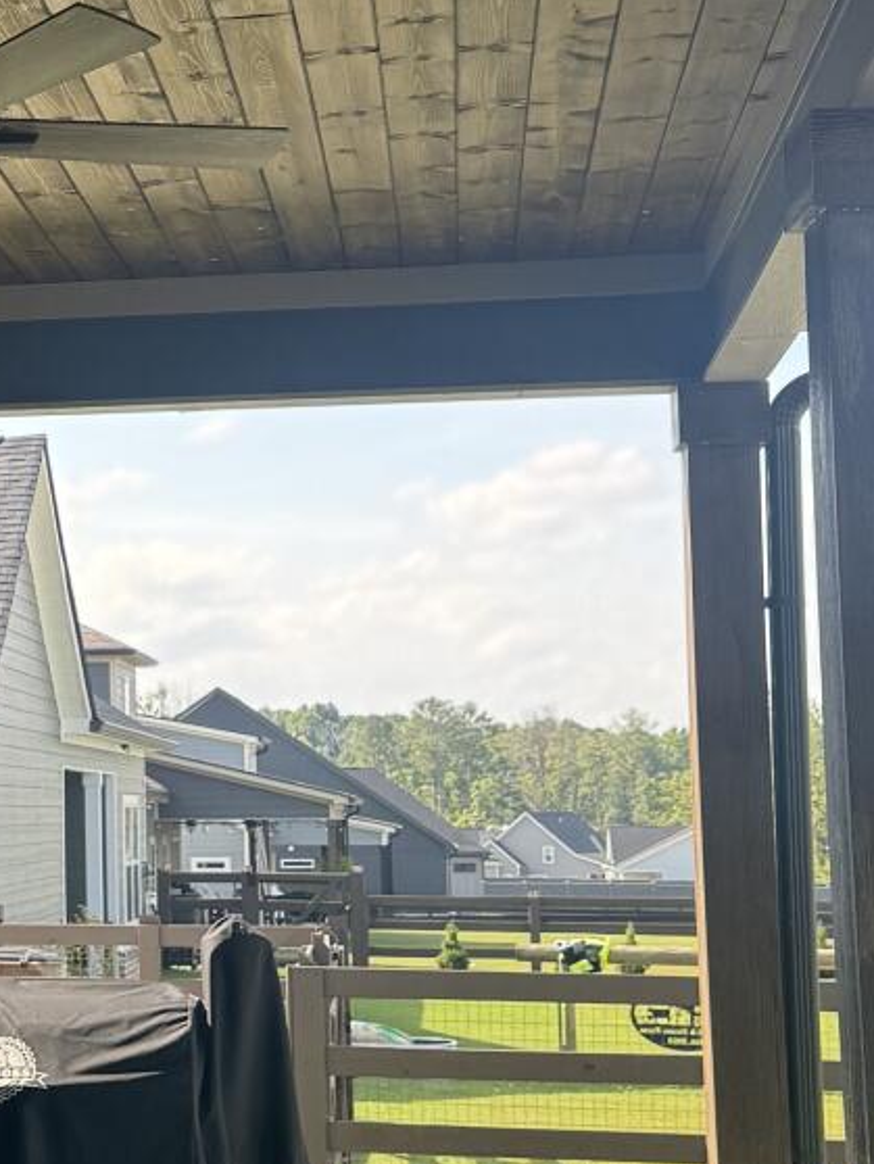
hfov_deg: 16.5
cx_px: -163
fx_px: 2893
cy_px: 544
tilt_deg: +4.1
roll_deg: -0.3
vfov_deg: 22.7
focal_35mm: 86
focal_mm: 6.76
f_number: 1.78
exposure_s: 1/792
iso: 80
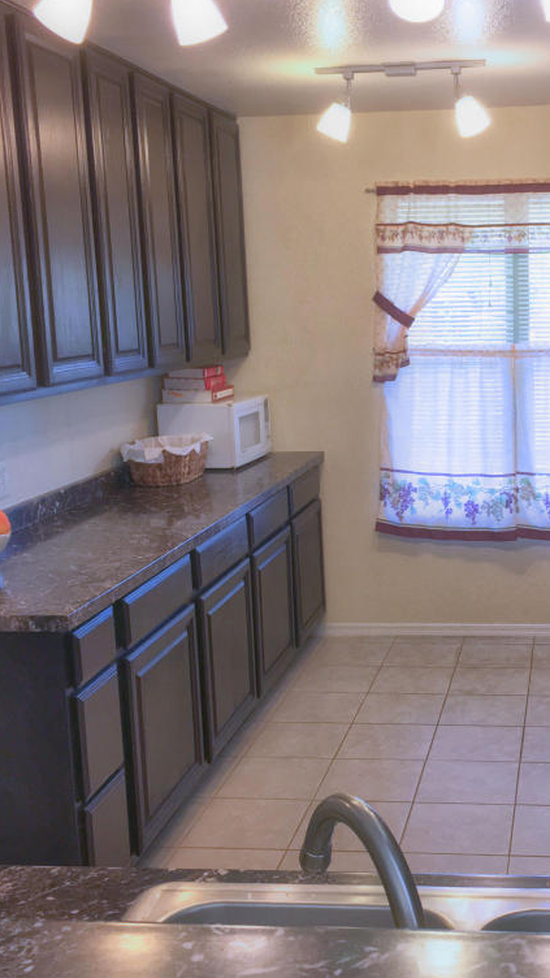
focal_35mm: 43
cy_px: 493
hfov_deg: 27.0
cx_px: 463
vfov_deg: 47.4
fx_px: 1115
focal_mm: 4.15
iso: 64
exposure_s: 1/30
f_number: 2.2
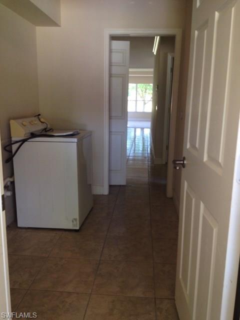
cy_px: 160
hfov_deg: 40.7
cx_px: 120
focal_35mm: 35
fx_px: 324
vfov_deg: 52.6
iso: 64
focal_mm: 4.28
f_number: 2.4
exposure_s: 1/20
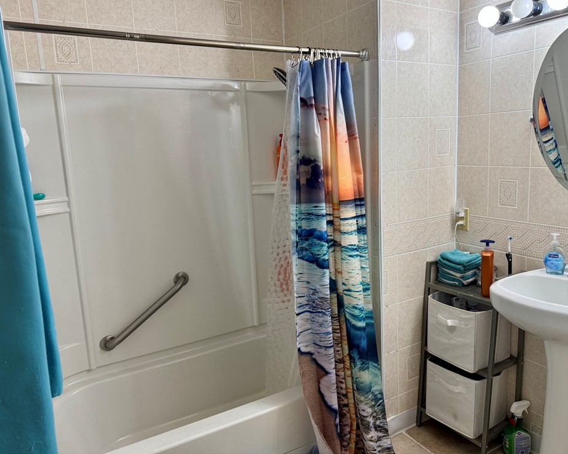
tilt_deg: -9.9
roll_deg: +2.3
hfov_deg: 66.0
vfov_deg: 54.9
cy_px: 219
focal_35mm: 26
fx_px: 437
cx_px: 305
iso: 160
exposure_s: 1/120
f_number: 1.78
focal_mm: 6.76
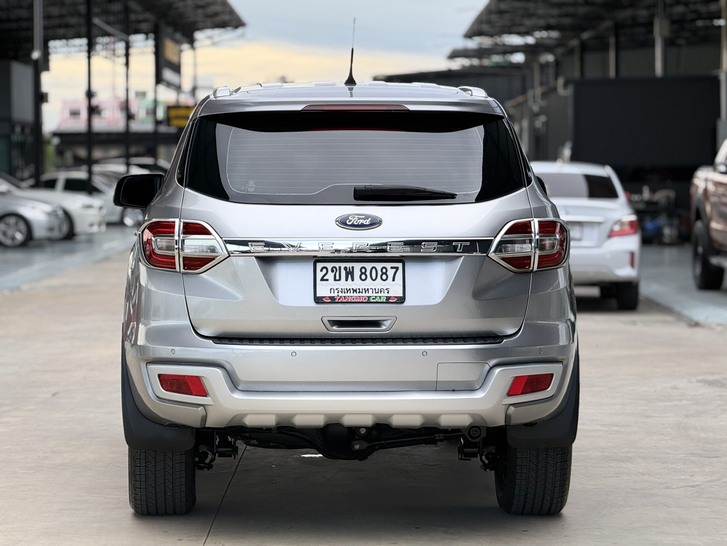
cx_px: 364
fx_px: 2520
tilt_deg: -1.6
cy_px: 273
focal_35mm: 120
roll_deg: +0.4
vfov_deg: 12.3
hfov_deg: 16.4
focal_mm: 15.66
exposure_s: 1/352
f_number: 2.8
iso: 64
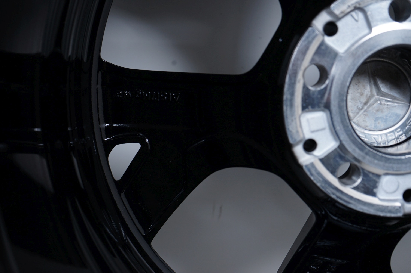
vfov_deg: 25.0
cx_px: 206
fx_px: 616
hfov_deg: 36.9
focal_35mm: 54
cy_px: 136
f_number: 7.1
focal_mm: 54
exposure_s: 1/100
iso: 250
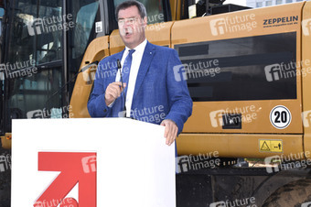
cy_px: 93
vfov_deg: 19.5
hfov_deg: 28.9
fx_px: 601
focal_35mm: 70
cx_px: 118
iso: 250
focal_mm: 35
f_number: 8
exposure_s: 1/160
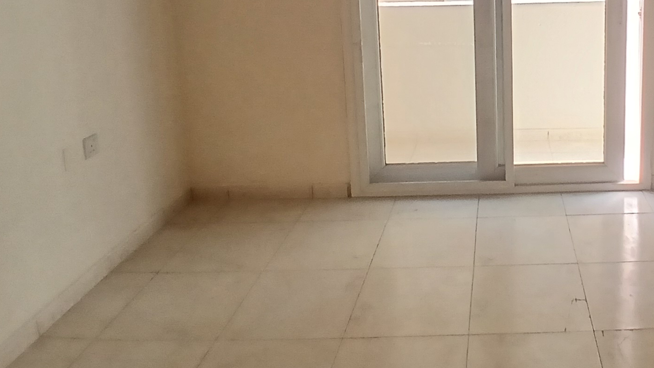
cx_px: 528
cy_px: 22
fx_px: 590
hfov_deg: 53.9
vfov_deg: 32.5
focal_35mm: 34
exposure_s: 1/50
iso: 80
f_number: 2.2
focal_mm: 1.4
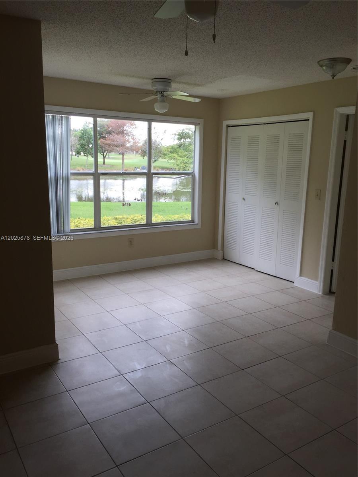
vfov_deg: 61.7
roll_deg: -1.5
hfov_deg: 48.2
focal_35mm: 29
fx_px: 400
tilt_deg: -11.9
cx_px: 179
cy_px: 238
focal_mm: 4.15
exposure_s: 1/165
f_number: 2.2
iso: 32
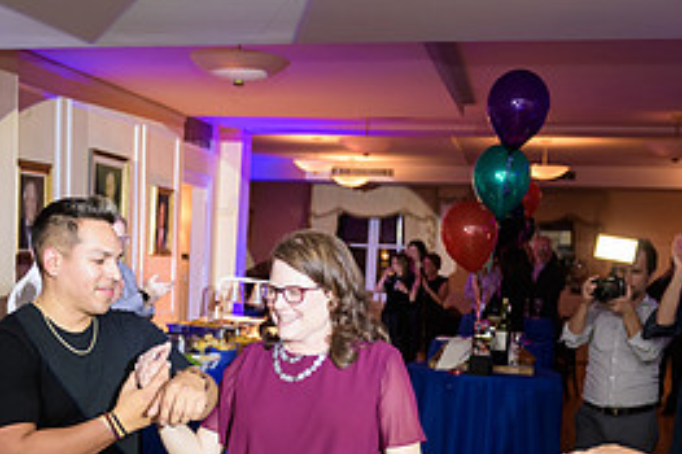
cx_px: 233
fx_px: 1003
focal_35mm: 53
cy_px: 380
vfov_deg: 24.9
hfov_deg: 37.2
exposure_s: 1/125
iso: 800
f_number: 3.2
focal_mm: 24
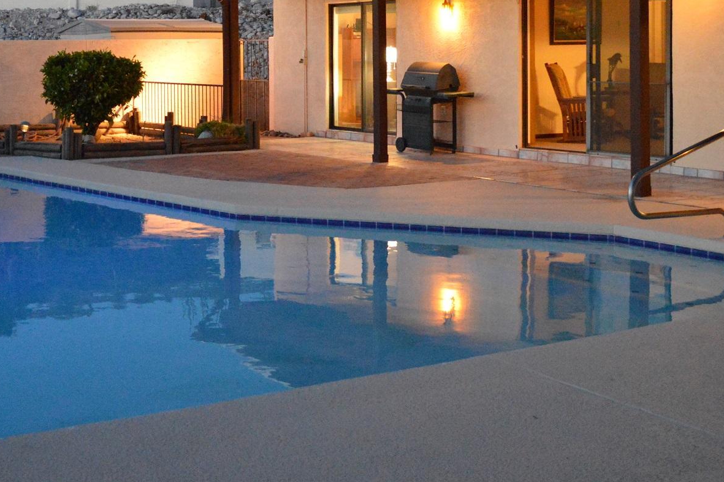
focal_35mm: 56
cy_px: 73
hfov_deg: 35.0
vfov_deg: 23.7
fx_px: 1125
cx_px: 195
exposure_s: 1/30
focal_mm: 18
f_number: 3.5
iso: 3200
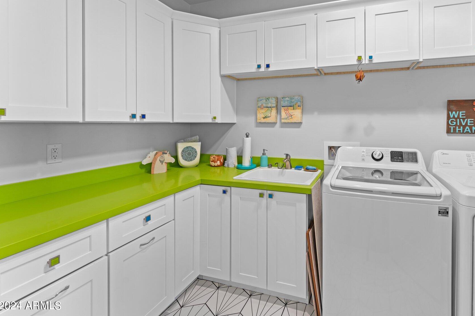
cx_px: 285
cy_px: 131
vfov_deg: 69.9
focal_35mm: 17
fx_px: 224
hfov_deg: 92.1
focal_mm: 14
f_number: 8
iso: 400
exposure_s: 1/5
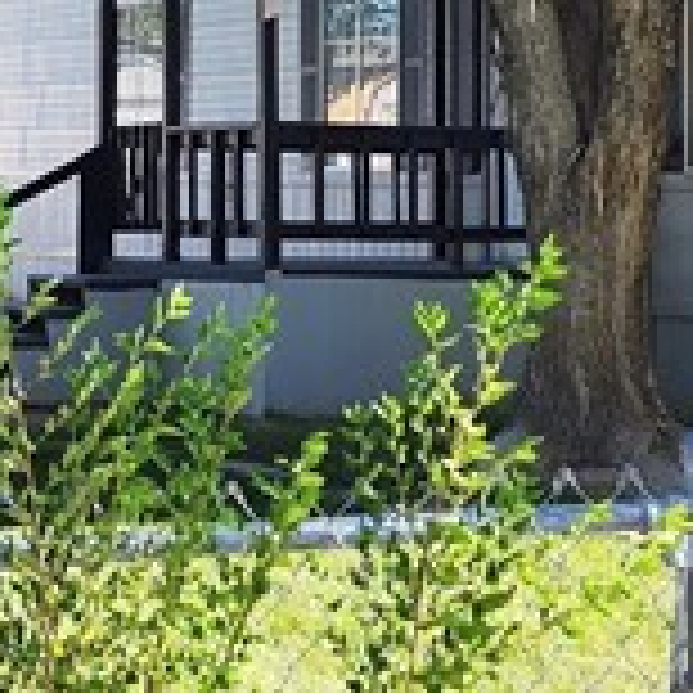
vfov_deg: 12.7
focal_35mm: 135
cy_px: -72
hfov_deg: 12.9
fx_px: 3058
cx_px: 180
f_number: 1.8
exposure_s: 1/400
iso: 12
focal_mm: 6.4
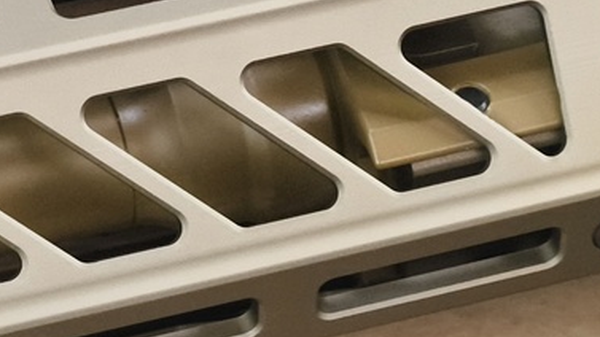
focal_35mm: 295
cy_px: 687
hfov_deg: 7.3
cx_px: 630
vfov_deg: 4.1
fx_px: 4693
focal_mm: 22.48
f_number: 2.67
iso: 1037
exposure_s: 1/30
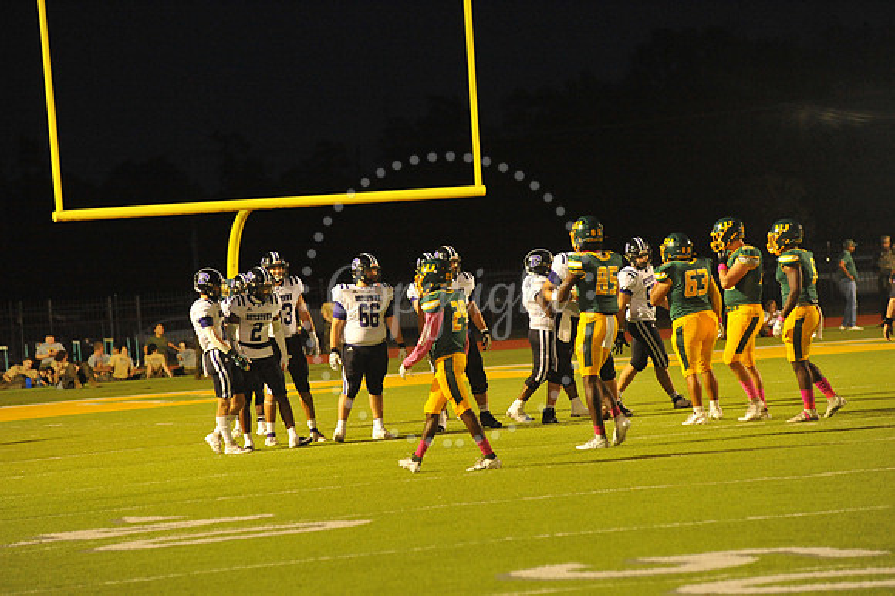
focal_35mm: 200
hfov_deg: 10.3
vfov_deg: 6.9
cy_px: 298
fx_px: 4969
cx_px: 448
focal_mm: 200
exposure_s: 1/200
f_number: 5.6
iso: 5000
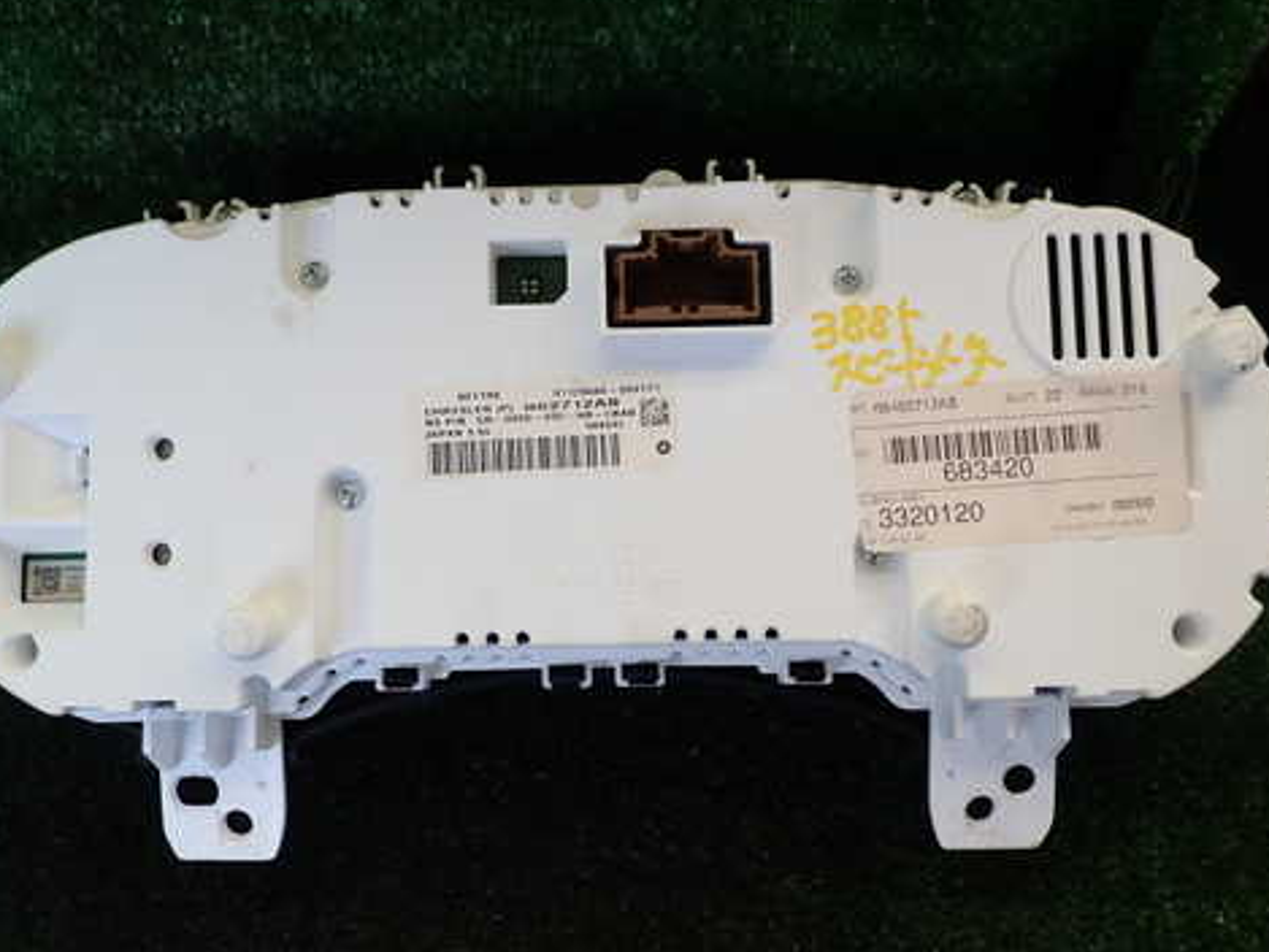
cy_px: 416
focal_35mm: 32
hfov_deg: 56.8
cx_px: 606
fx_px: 1173
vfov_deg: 44.1
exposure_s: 1/200
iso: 100
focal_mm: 4.5
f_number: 2.8
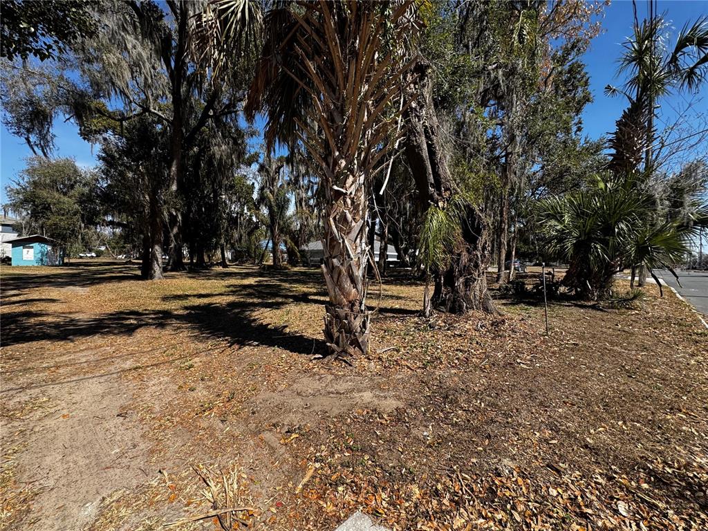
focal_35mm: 14
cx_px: 354
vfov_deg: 85.7
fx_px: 286
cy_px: 266
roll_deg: -1.2
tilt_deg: -1.2
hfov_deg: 102.1
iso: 50
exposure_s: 1/993
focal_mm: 2.22
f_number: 2.2
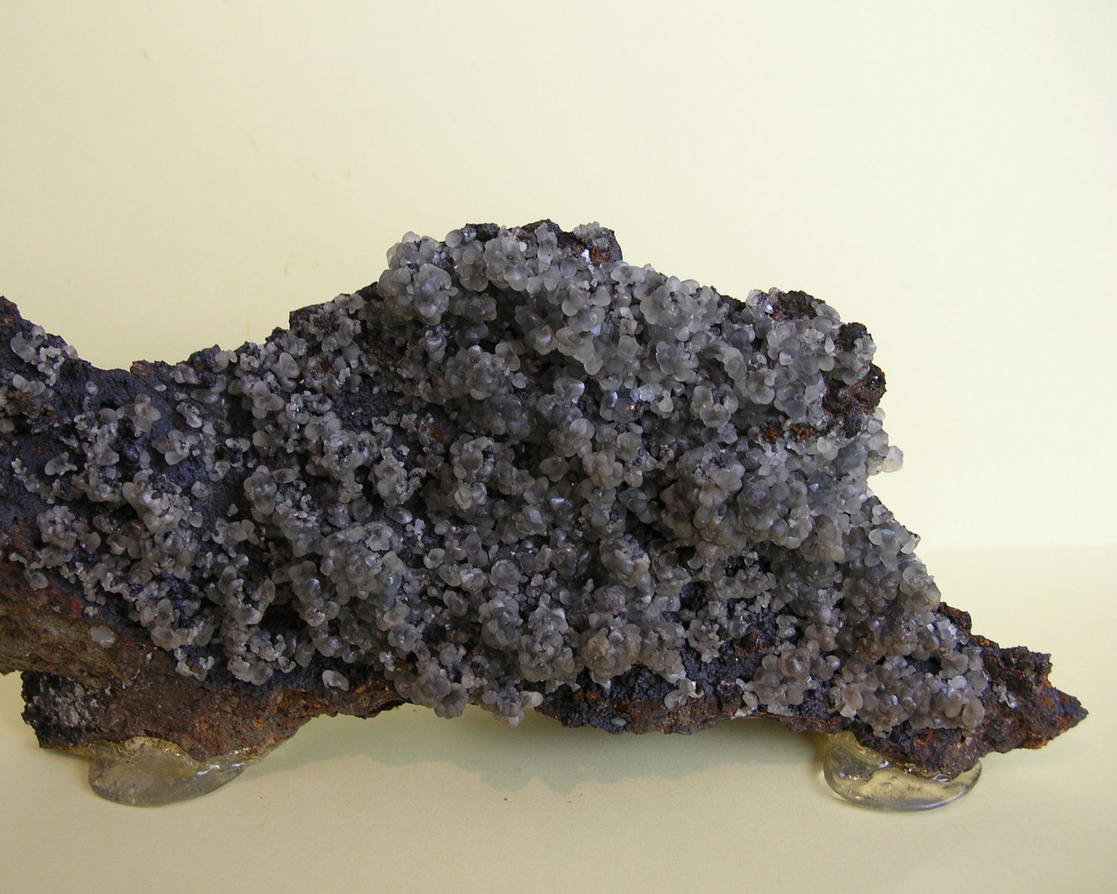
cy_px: 446
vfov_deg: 39.2
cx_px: 513
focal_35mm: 38
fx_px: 1256
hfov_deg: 47.9
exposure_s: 1/10.2
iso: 50
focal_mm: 6
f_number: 2.7
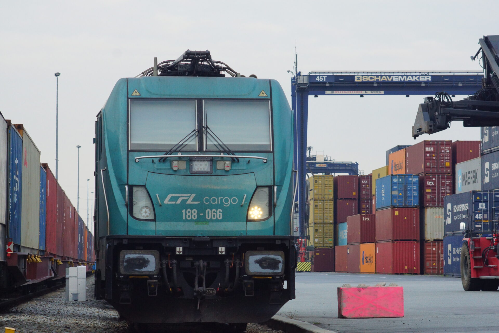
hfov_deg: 13.7
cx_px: 250
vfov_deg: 9.1
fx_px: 2079
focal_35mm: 150
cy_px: 166
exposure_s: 1/320
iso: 800
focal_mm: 100
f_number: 8
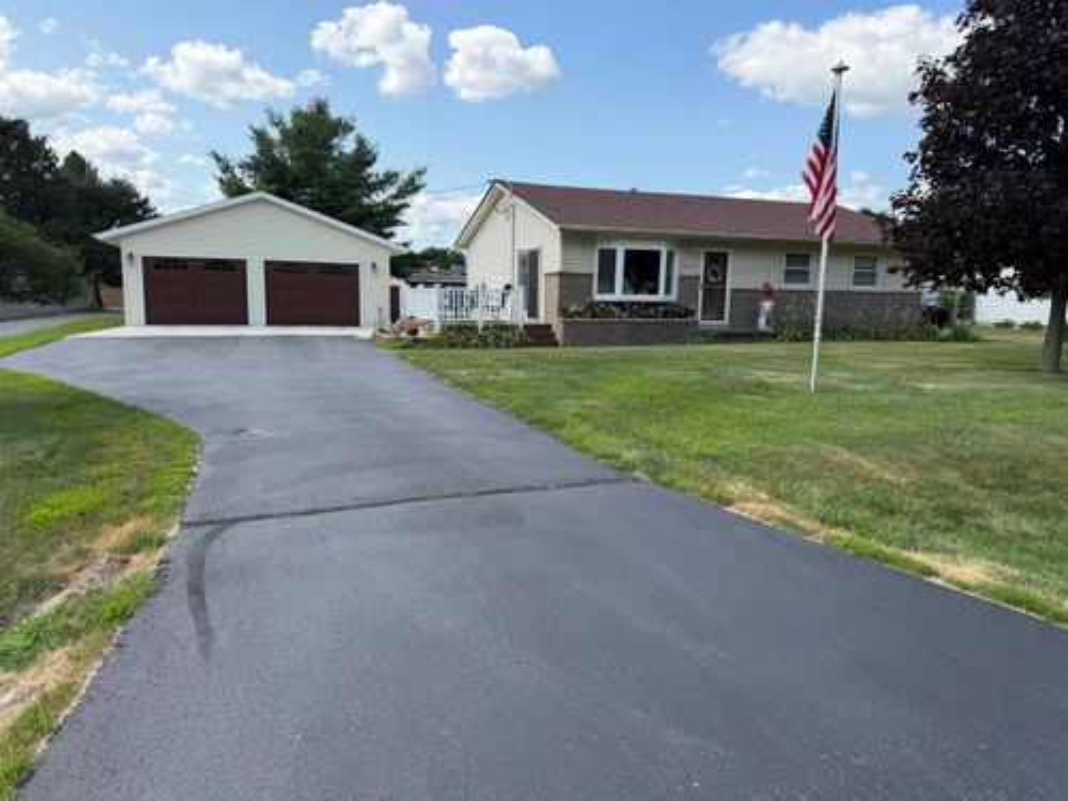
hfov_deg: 71.6
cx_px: 534
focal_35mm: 24
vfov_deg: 56.8
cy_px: 400
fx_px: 740
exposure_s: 1/3021
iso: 100
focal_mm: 6.76
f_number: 1.78
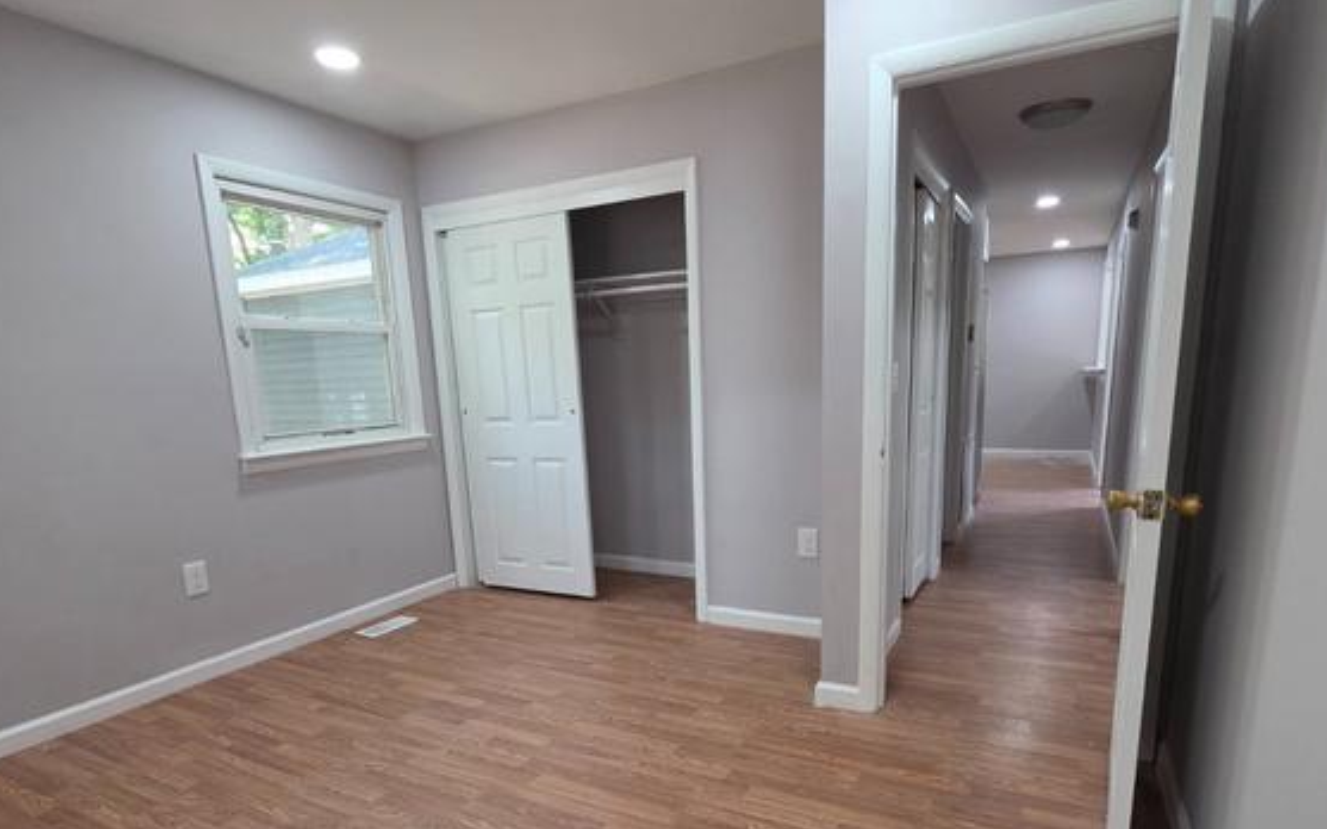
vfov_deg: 61.2
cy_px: 529
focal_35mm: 19
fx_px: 687
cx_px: 669
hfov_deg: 88.0
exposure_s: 1/120
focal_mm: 2.2
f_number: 1.9
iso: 250
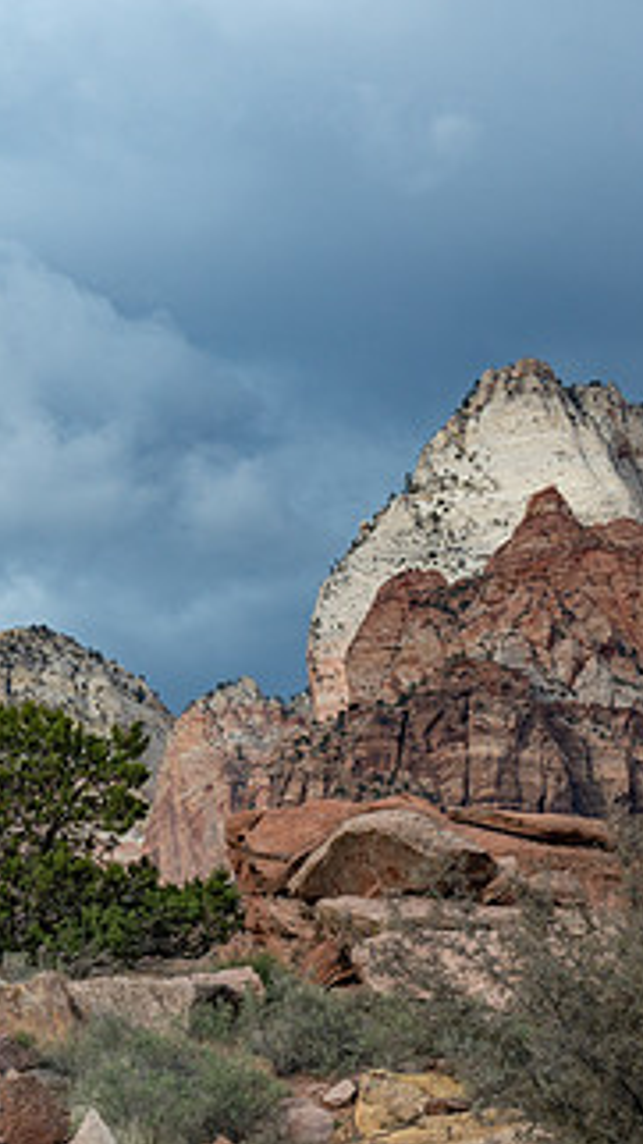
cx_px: 302
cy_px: 568
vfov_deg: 13.4
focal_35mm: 161
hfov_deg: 7.5
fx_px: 4883
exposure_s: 1/200
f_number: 16
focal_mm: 83
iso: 400
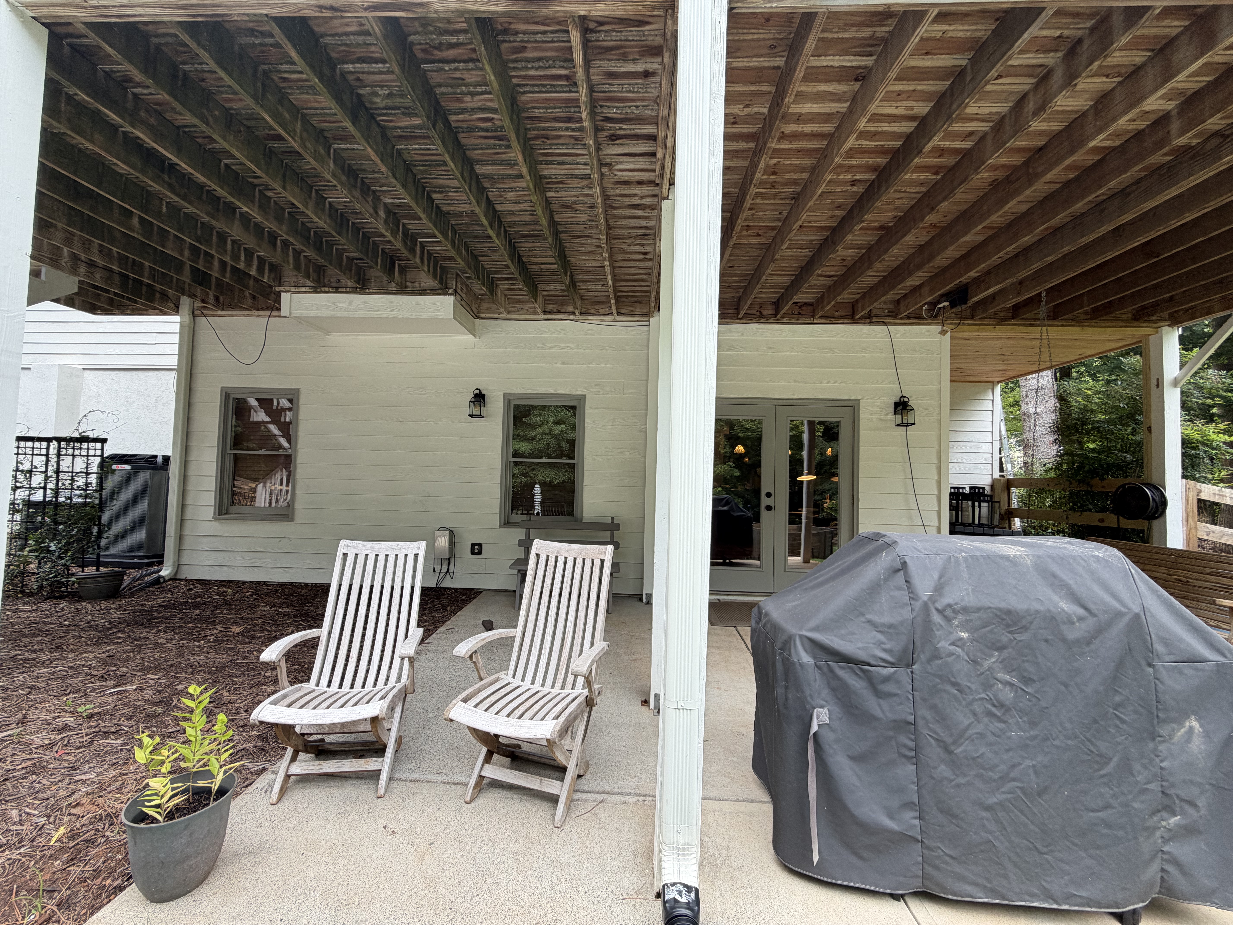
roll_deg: -1.9
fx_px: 499
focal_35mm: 14
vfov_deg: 85.7
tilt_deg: +2.1
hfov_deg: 102.1
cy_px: 462
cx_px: 616
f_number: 2.2
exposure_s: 1/121
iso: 40
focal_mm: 2.22
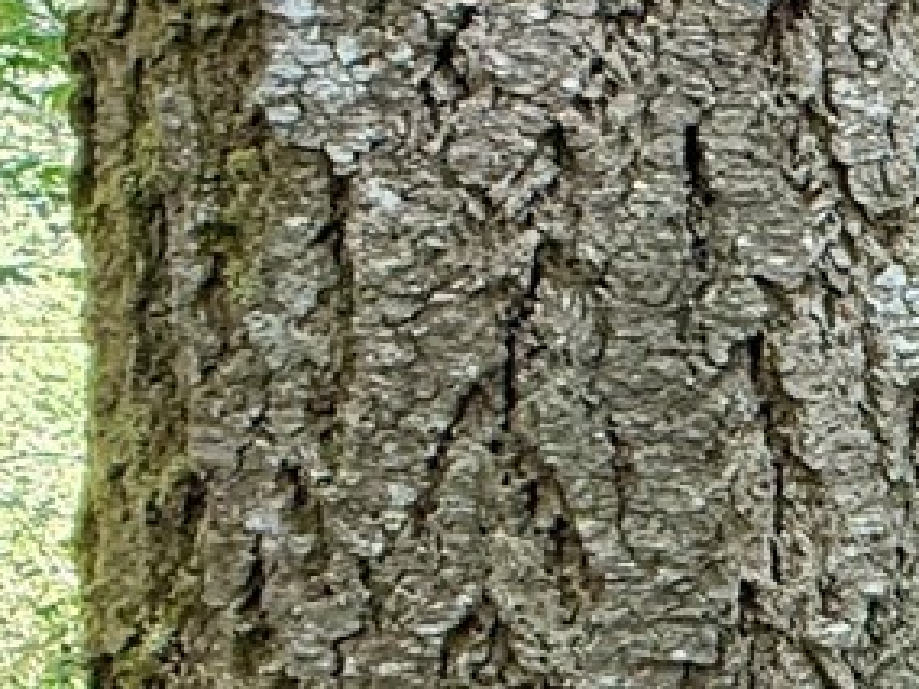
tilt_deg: -8.0
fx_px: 2097
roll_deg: +1.2
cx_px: 2249
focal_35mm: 79
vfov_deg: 18.6
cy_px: 508
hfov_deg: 14.6
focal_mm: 2.22
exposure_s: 1/99
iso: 250
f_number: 2.2
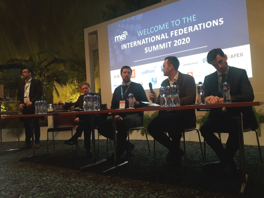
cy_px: 99
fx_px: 206
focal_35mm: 27
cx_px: 132
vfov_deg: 51.4
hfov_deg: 65.3
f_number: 1.9
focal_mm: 3.6
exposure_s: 1/33
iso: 160
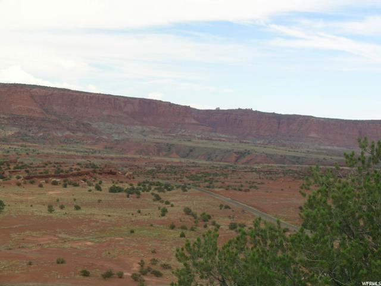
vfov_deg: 19.6
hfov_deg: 26.0
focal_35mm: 75
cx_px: 190
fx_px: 825
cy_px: 143
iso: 50
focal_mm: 15.6
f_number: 7.1
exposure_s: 1/160
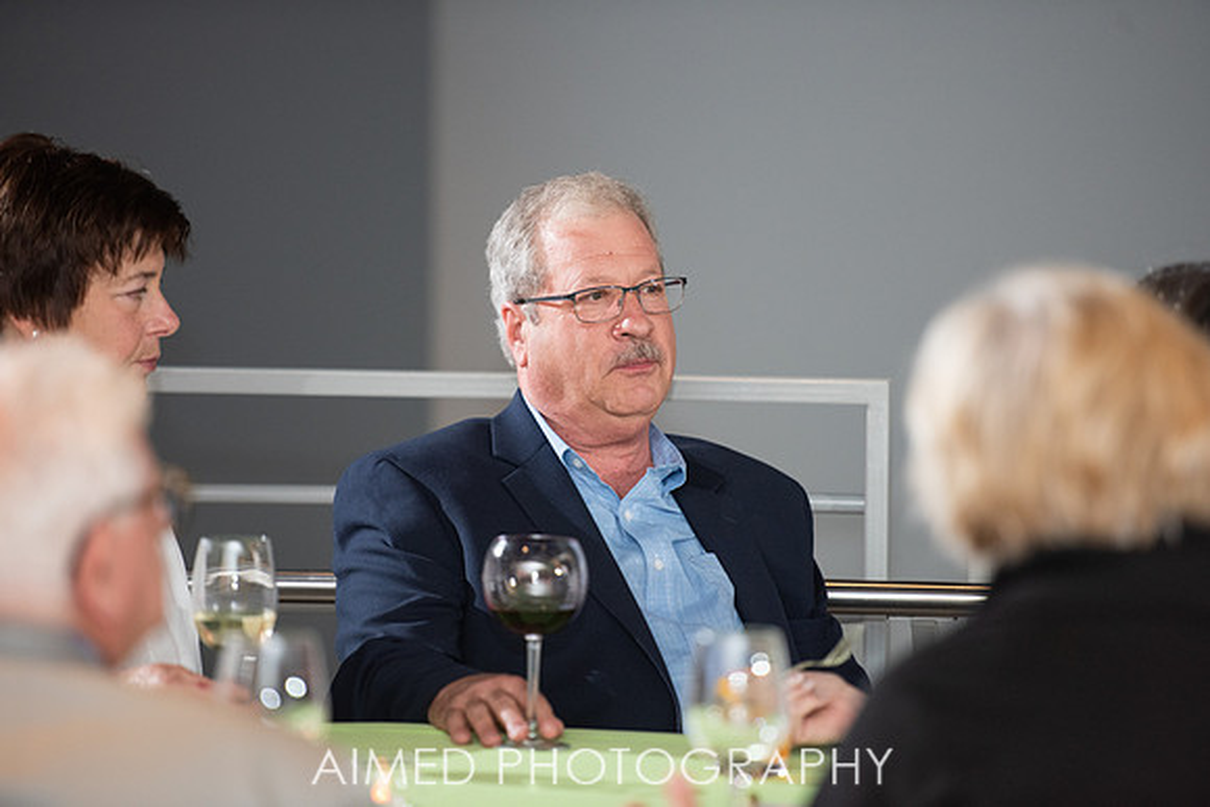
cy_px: 404
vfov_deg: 6.8
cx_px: 605
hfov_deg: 10.1
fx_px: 6816
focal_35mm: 203
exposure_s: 1/200
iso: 1250
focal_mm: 200
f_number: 2.8
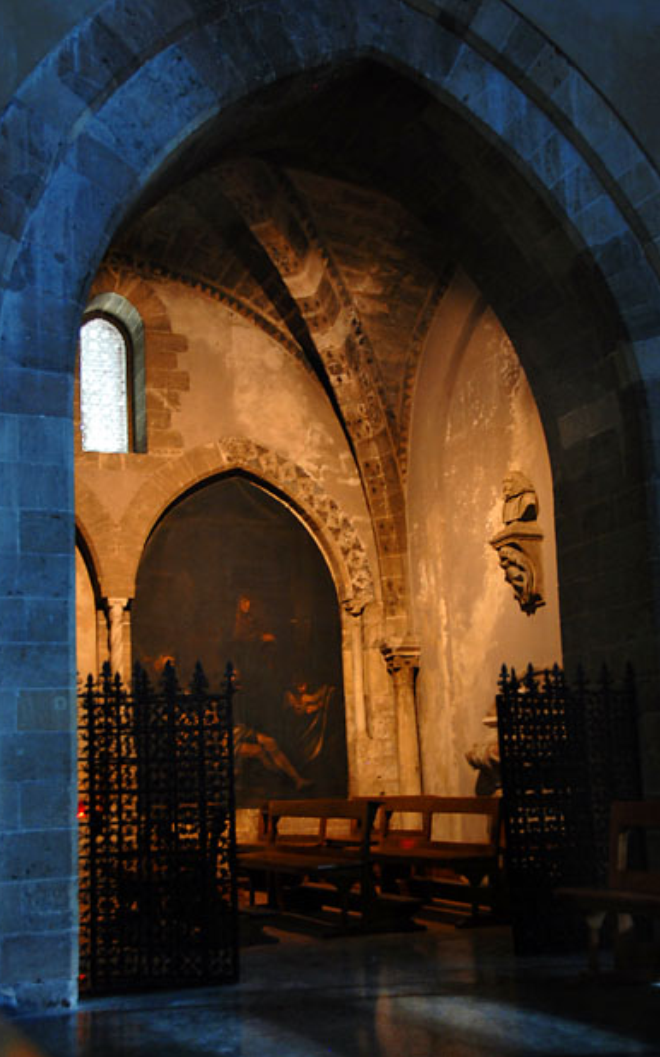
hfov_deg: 29.8
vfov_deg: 46.2
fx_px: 1238
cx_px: 331
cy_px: 528
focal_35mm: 43
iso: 400
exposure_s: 1/5
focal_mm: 28
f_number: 4
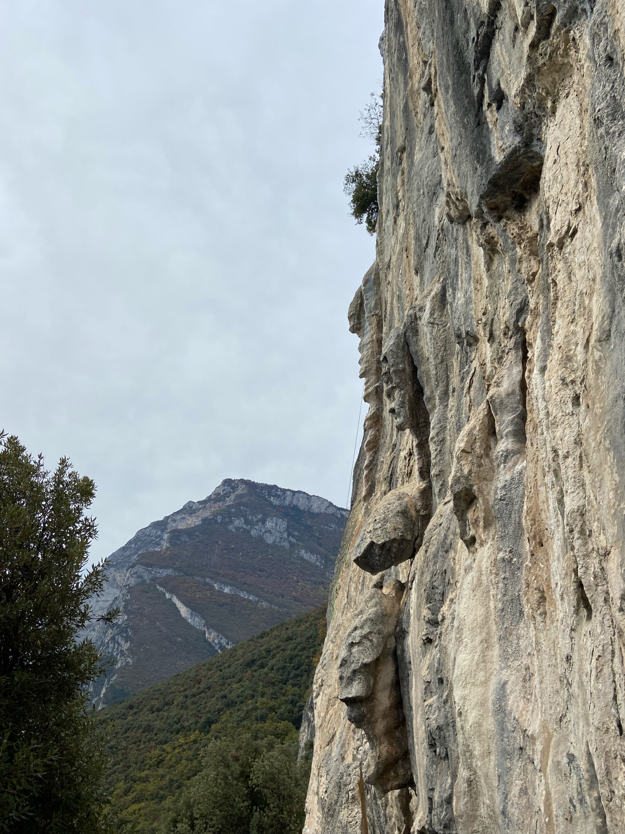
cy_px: 417
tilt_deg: +27.1
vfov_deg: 67.3
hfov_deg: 53.0
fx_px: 626
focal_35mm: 26
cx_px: 312
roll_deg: -9.0
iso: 32
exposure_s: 1/3125
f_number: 1.8
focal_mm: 4.25
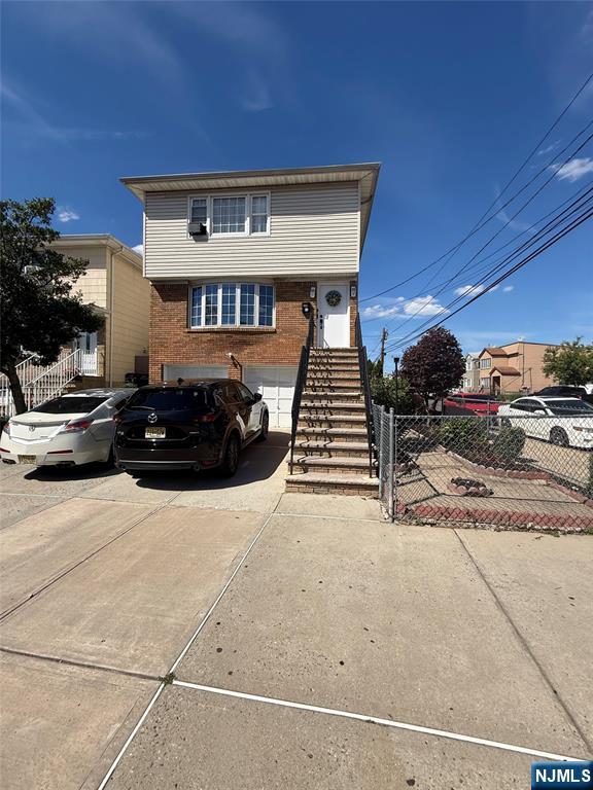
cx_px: 296
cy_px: 395
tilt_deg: -0.4
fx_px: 320
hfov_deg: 85.7
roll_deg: -0.8
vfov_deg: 102.1
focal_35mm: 14
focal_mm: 2.22
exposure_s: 1/3125
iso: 50
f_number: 2.2
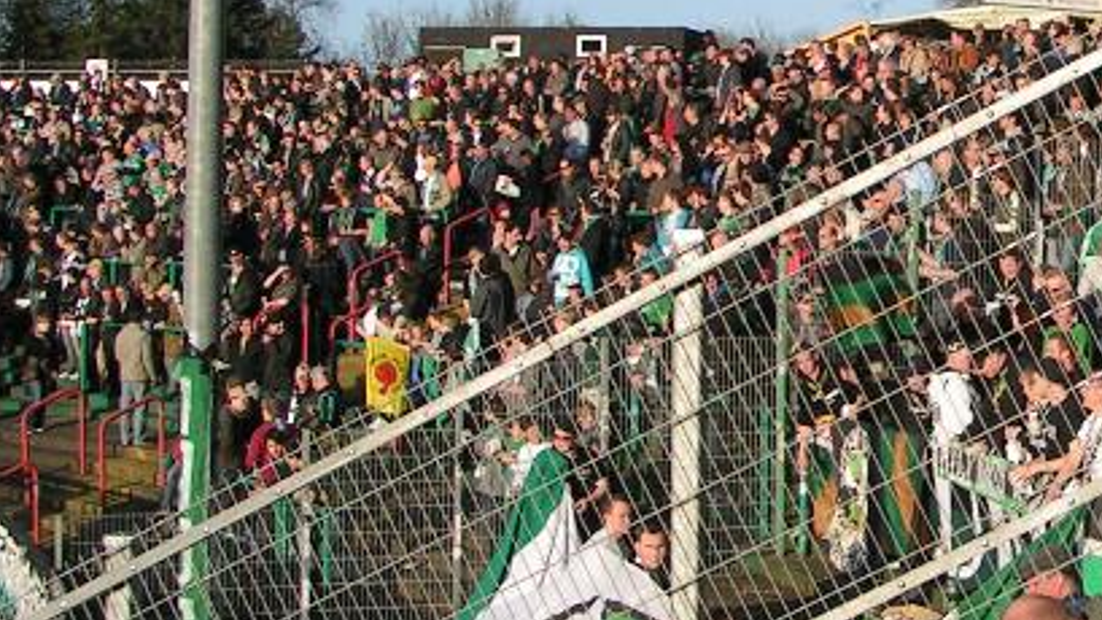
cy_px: 111
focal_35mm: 81
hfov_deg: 25.4
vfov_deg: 14.8
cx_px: 986
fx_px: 2367
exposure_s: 1/320
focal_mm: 5.8
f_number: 5.6
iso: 50
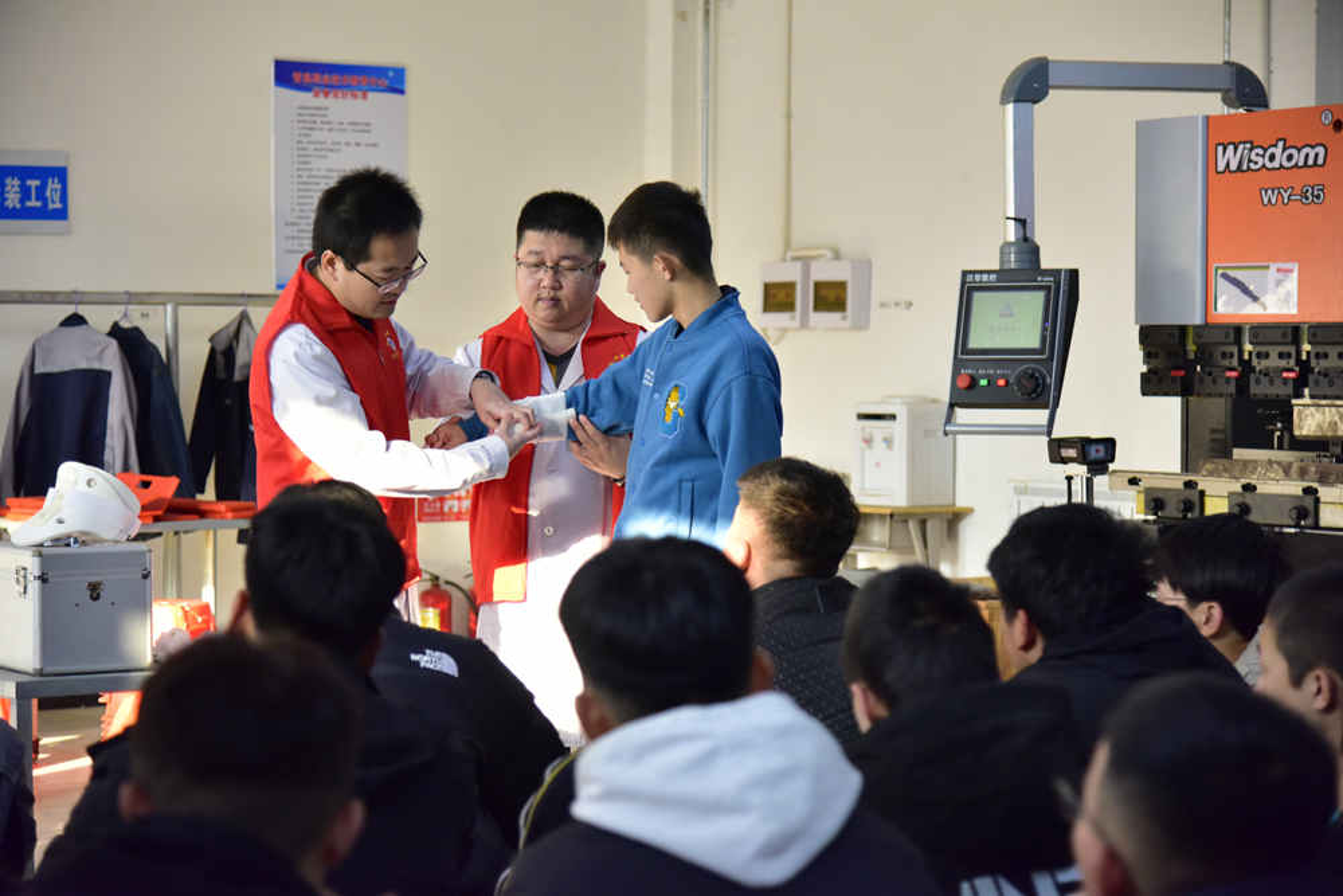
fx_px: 2910
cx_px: 672
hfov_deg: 26.0
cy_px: 448
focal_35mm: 78
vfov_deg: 17.5
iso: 2800
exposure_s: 1/320
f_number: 4
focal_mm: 78
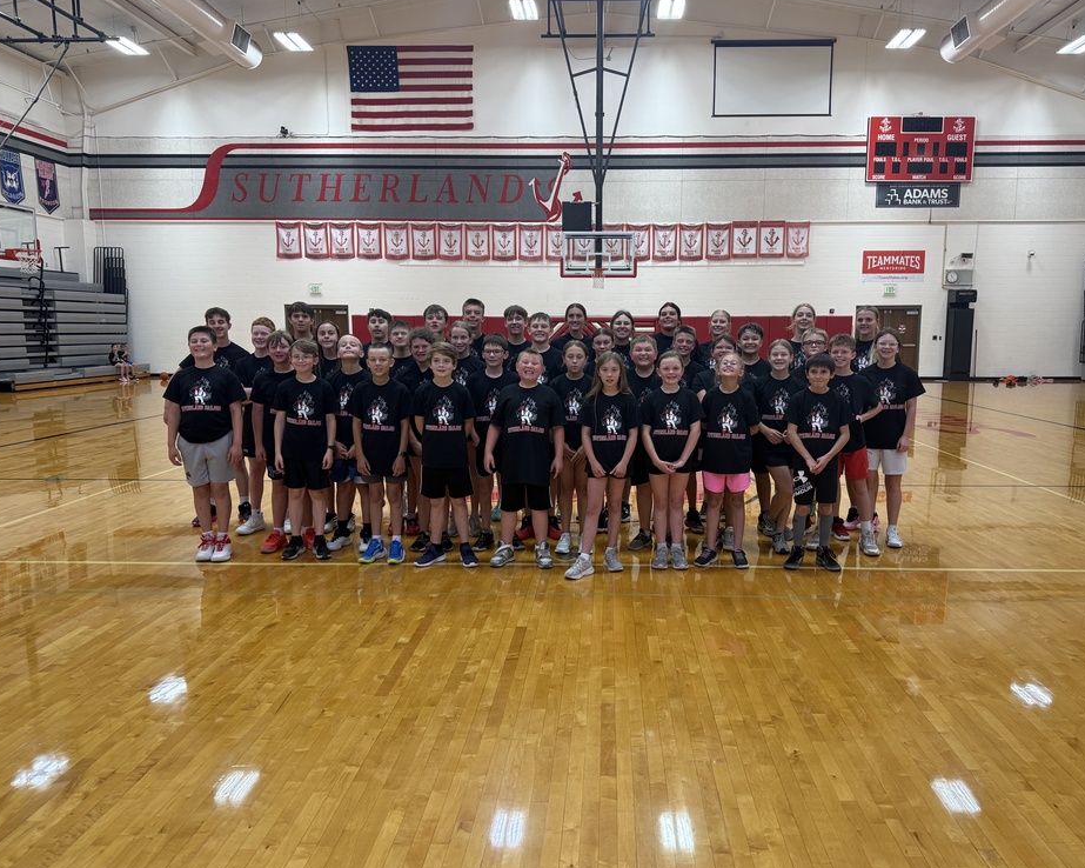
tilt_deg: -7.4
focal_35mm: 26
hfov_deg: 65.9
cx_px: 584
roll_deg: +0.0
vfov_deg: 54.9
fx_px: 835
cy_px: 441
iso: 160
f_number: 1.78
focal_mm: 6.76
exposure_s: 1/120
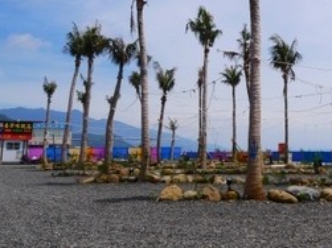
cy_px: 96
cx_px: 299
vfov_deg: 33.4
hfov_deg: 40.5
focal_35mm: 43
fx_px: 412
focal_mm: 9
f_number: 8
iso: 200
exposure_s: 1/400
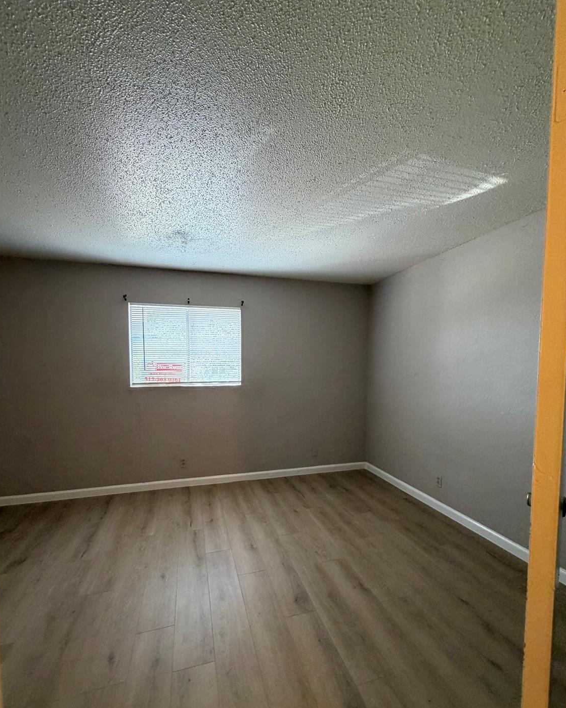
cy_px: 387
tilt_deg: -4.3
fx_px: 314
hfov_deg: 84.0
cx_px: 278
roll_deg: -0.1
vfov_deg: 96.5
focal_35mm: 15
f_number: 2.2
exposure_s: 1/60
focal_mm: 2.22
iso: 200
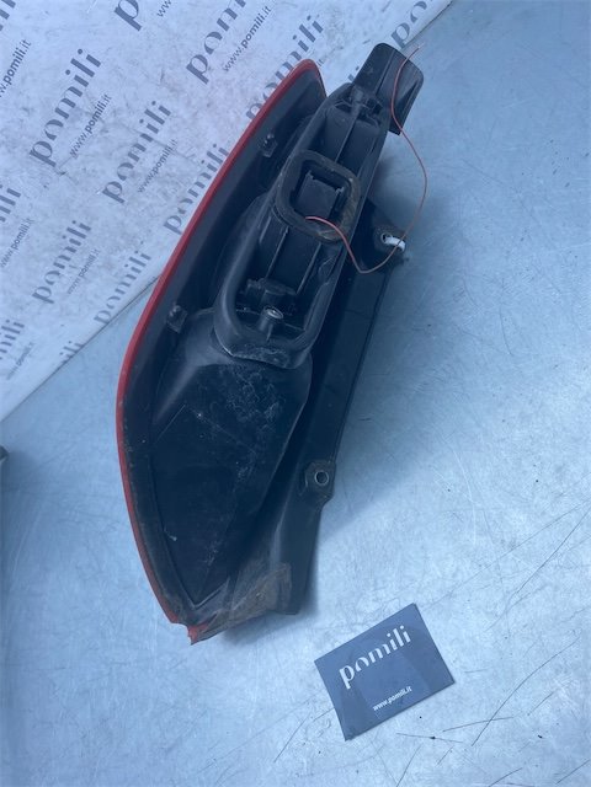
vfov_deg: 67.3
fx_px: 592
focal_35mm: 26
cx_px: 296
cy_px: 394
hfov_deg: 53.1
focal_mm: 4.25
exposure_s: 1/762
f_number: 1.8
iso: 32
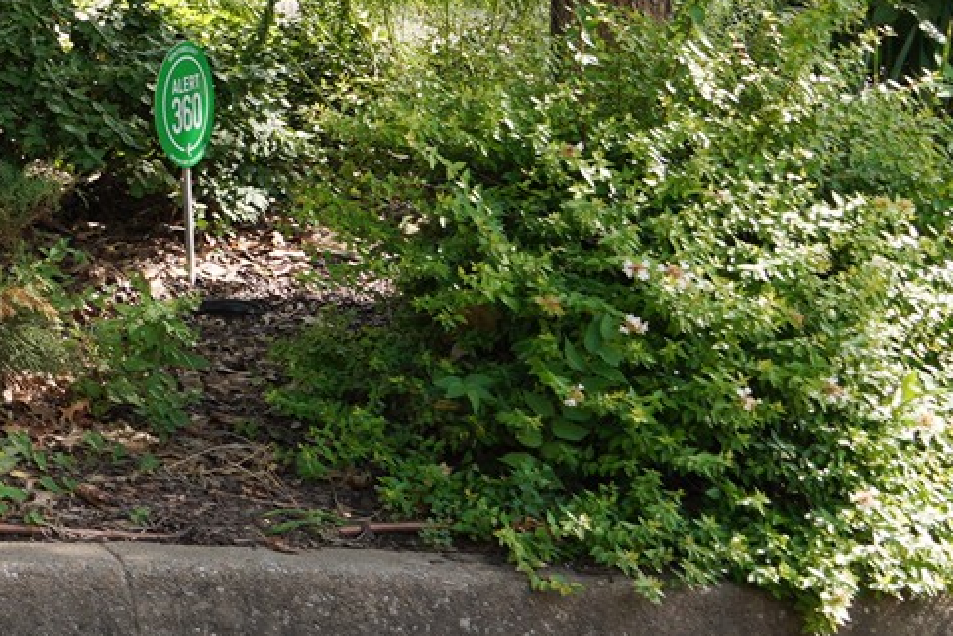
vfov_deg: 10.1
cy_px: -487
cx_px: -979
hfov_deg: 13.5
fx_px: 3416
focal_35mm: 129
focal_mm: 31
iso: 200
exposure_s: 1/100
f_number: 8
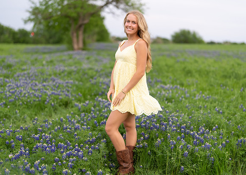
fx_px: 413
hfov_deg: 33.2
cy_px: 87
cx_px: 122
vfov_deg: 24.0
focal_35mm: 59
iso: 250
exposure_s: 1/800
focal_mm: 50
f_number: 1.2
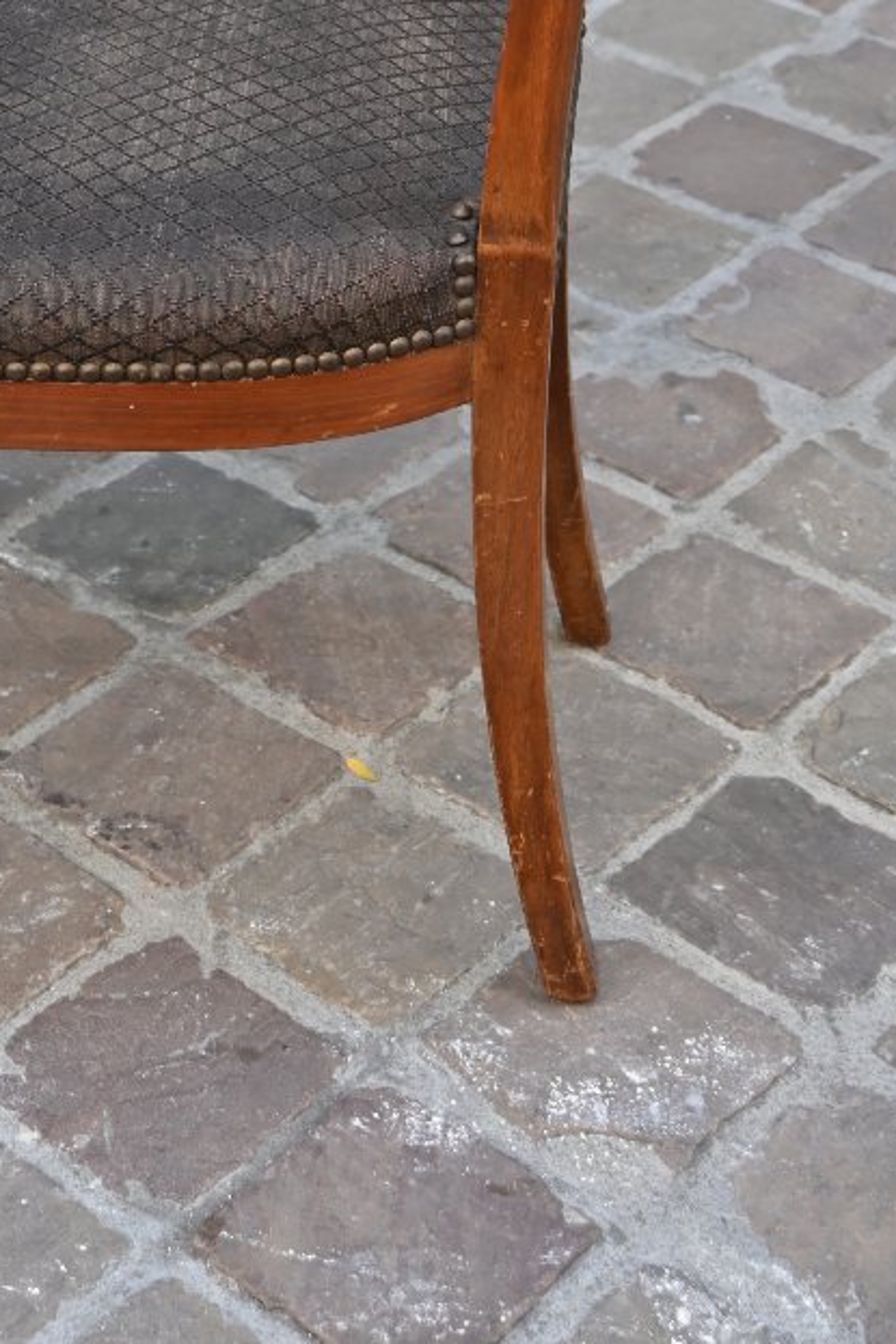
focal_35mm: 82
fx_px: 3076
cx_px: 130
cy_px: 52
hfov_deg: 16.4
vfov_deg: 23.7
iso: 280
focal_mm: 28.5
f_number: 4
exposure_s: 1/250
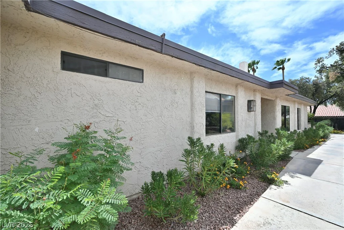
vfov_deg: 81.2
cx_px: 172
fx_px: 134
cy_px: 115
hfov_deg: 104.2
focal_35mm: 14
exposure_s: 1/60
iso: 100
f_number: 14
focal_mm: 14
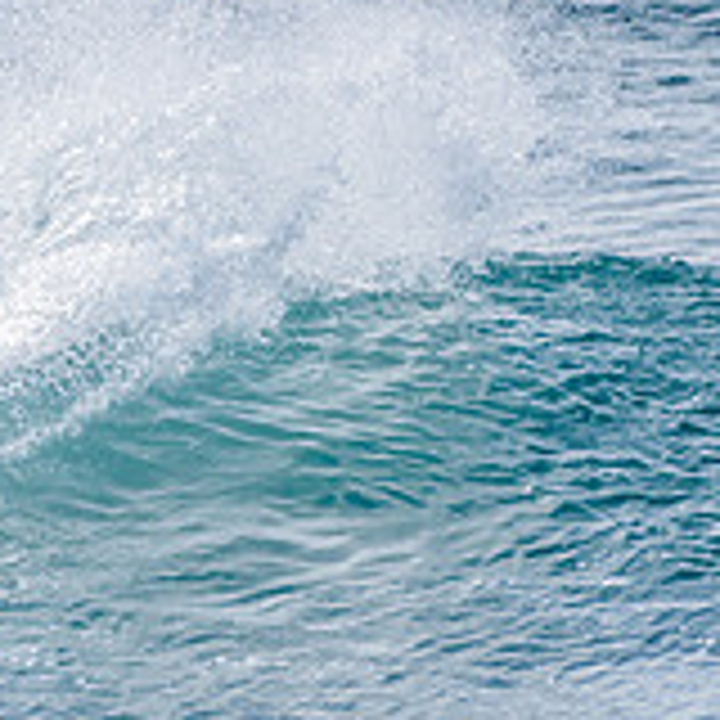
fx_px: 44358
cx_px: -234
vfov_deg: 0.9
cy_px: 434
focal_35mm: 1885
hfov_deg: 0.9
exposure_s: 1/2000
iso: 110
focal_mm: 500
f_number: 5.6
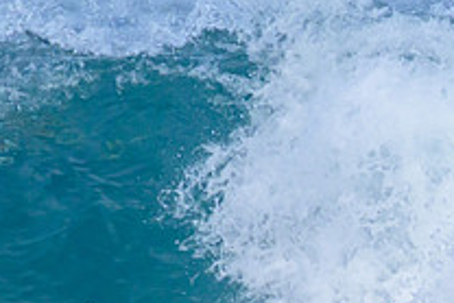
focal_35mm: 2831
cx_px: 530
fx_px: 35726
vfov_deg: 0.5
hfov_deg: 0.7
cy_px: 338
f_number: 11
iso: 1100
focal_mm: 800
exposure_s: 1/1600
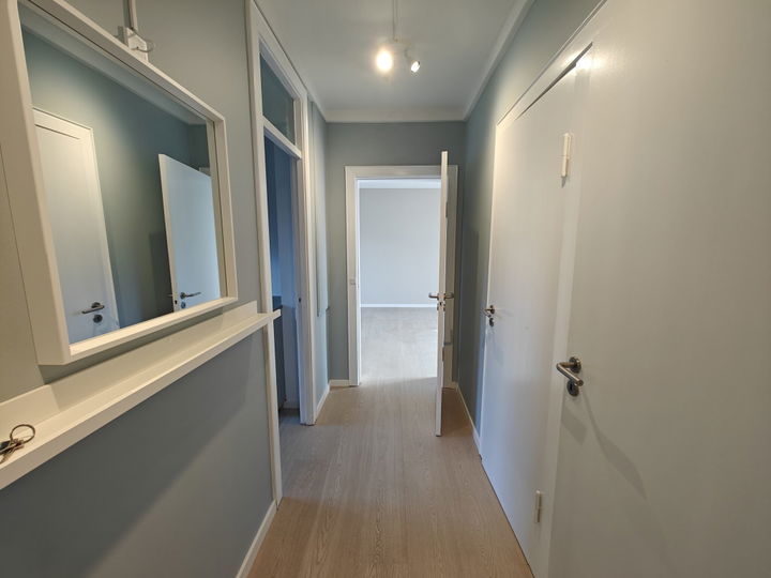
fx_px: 312
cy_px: 289
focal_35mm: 14
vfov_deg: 85.7
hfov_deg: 102.1
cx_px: 386
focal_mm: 2.59
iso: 200
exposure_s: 1/73
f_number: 2.2
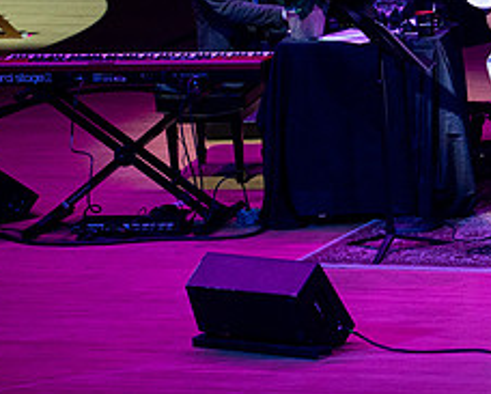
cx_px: 558
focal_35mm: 477
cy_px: -3
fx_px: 6941
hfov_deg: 4.0
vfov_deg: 3.2
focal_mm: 200
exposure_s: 1/320
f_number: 5
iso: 2500
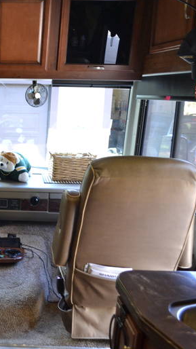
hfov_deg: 24.3
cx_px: -47
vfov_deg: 46.4
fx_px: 407
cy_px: 178
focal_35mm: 44
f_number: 3.5
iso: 720
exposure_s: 1/60
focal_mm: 18
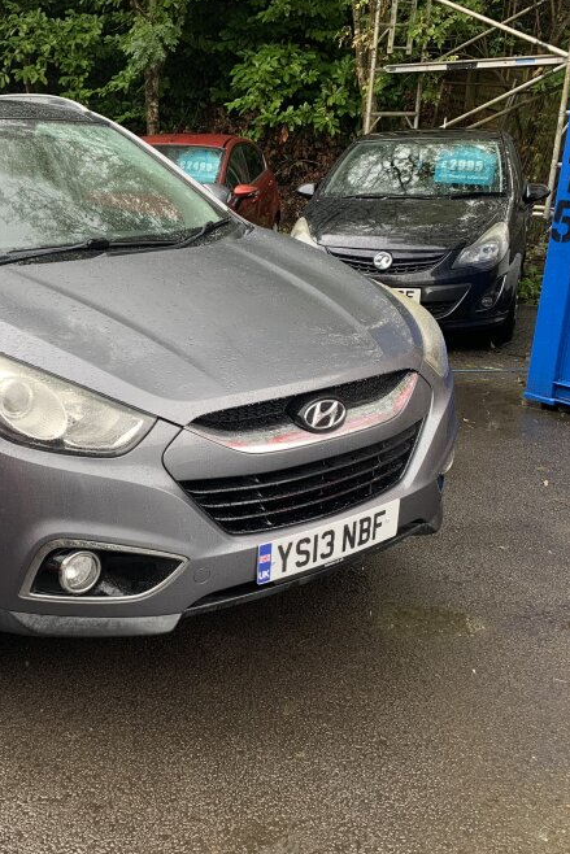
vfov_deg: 51.9
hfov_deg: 34.4
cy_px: 432
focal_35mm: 37
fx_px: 878
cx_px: 83
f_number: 1.8
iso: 40
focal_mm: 4.25
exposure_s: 1/122
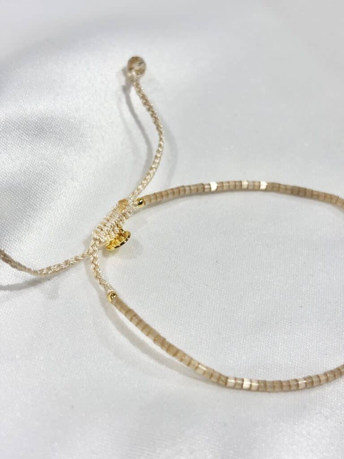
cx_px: 172
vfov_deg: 36.8
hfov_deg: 28.0
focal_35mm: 52
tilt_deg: -43.6
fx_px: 689
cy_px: 230
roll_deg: +7.4
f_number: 1.6
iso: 32
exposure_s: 1/318
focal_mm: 5.96
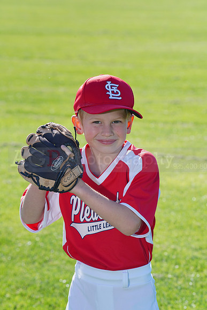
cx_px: 104
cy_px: 155
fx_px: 1724
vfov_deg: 10.3
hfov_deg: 6.9
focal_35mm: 200
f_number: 10
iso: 200
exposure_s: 1/200
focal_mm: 200
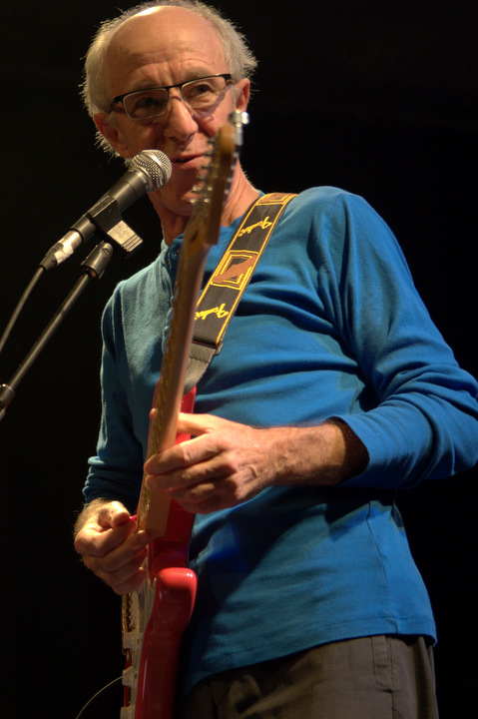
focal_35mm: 75
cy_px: 360
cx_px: 239
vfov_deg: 27.0
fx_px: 1496
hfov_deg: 18.2
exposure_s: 1/60
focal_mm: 50
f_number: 2.8
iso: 250
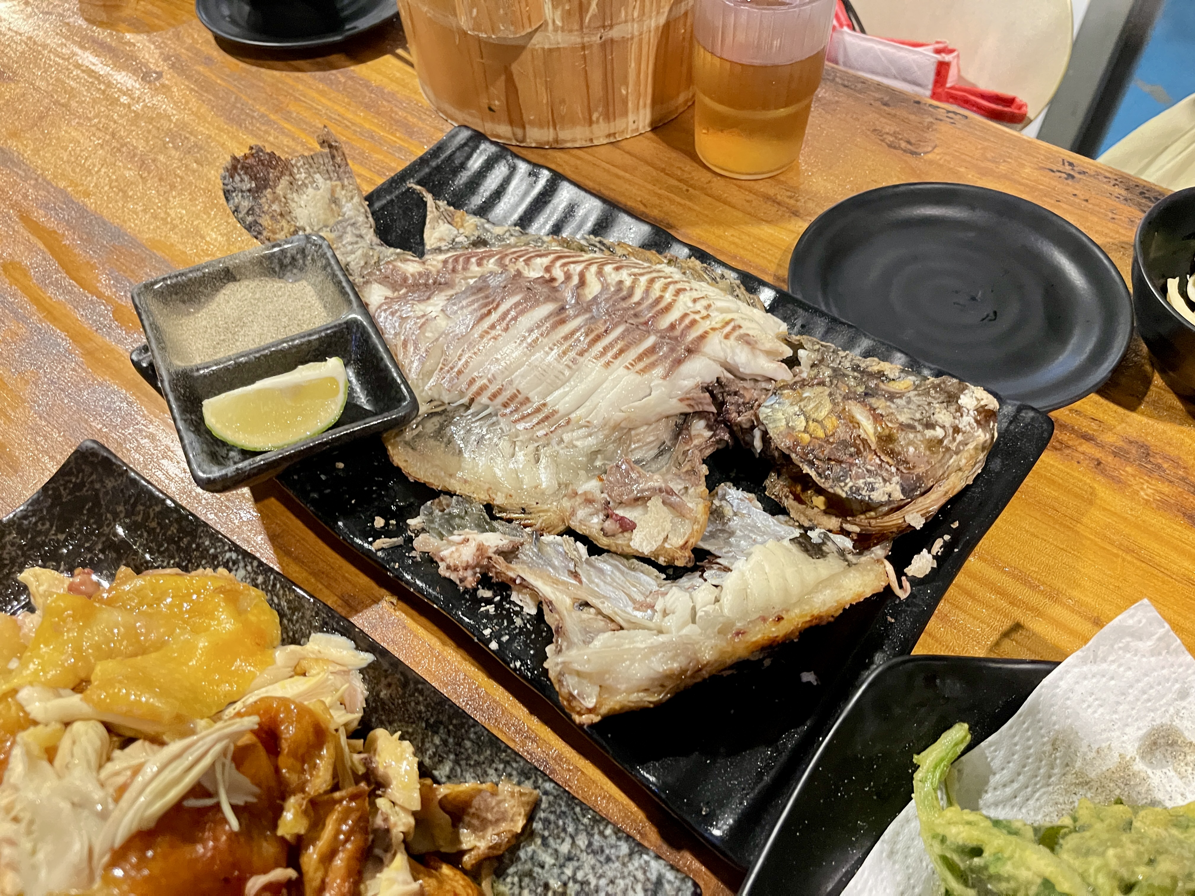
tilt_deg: -54.2
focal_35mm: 25
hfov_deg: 69.4
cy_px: 448
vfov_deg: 54.9
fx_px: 863
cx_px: 598
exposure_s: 1/30
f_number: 1.6
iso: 800
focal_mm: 5.1
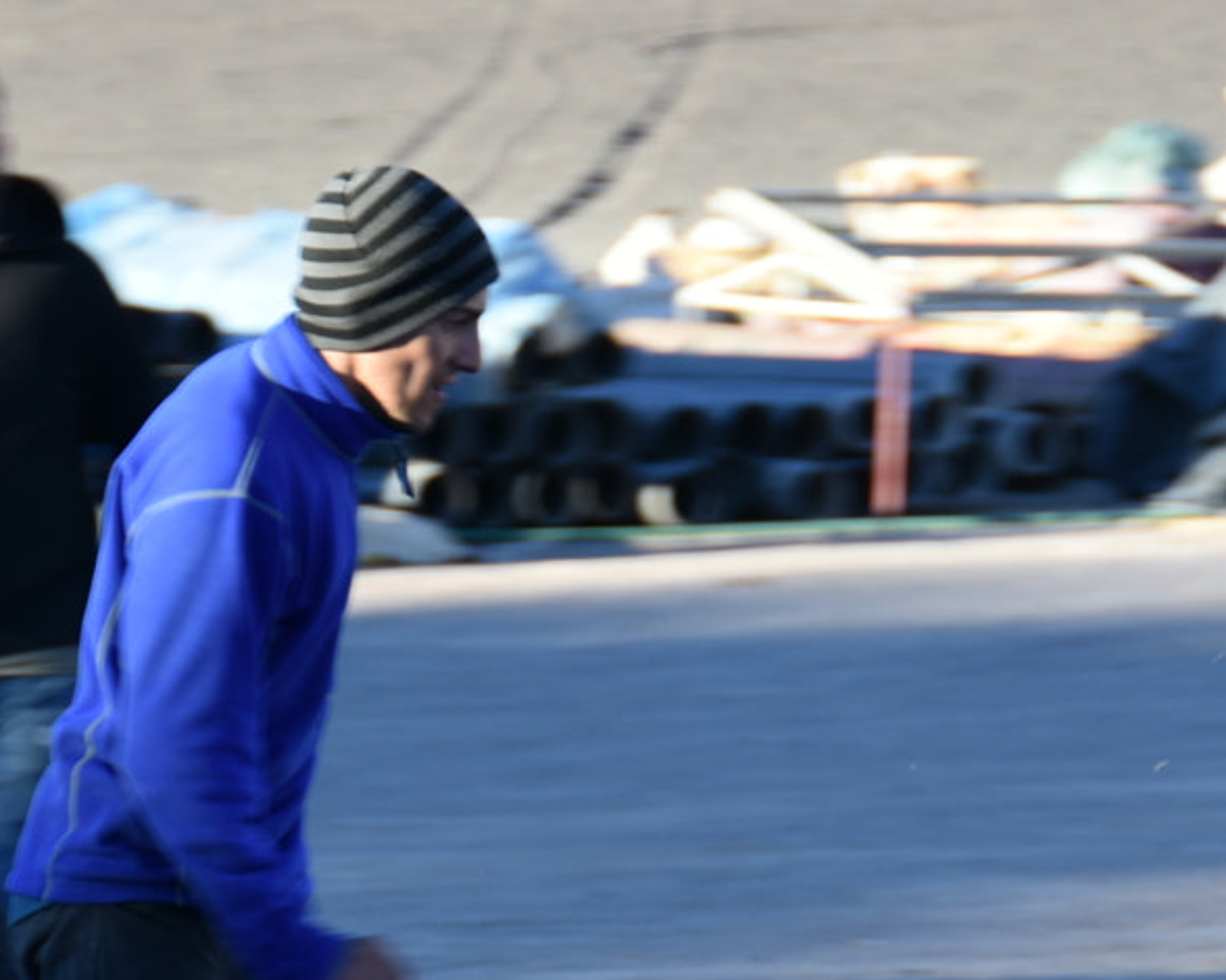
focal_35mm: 402
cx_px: 138
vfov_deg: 3.8
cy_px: 1204
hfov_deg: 4.8
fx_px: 14582
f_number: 5
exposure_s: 1/125
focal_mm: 82
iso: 100
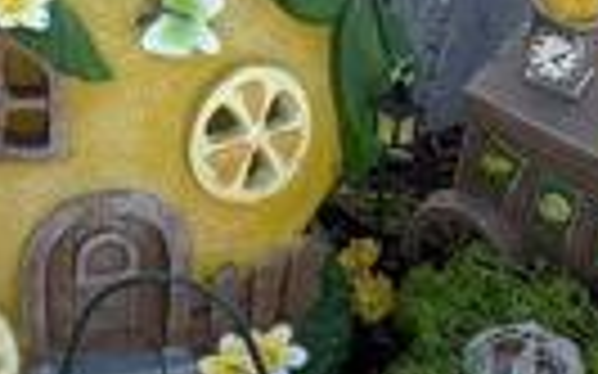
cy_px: 626
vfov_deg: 6.1
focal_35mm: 212
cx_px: 234
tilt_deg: -40.9
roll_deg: -5.2
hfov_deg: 9.9
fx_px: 3454
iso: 50
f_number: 1.6
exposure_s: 1/1099
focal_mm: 5.96
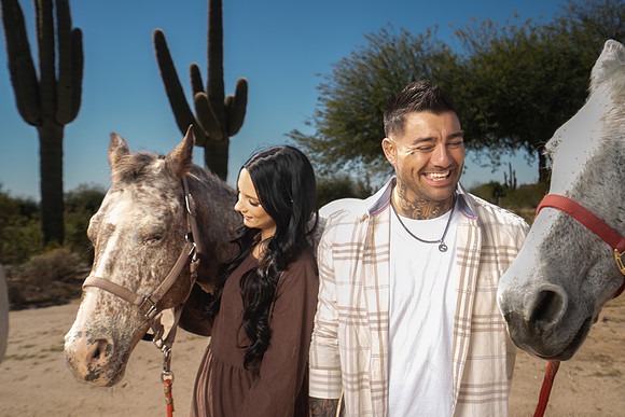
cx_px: 312
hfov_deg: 54.4
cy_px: 208
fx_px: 608
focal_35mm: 35
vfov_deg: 37.9
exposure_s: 1/250
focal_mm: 35
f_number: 5.6
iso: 50
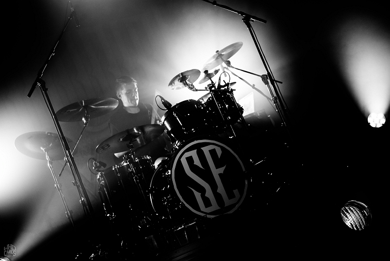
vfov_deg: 21.9
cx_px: 195
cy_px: 130
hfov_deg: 32.4
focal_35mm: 62
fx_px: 672
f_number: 2.8
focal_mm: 62
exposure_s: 1/100
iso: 400
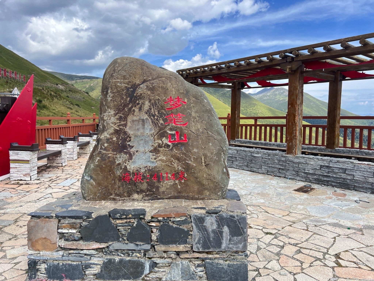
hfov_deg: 67.3
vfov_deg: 53.1
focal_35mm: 26
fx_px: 281
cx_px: 187
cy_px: 140
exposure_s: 1/1266
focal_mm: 5.7
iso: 50
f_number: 1.5
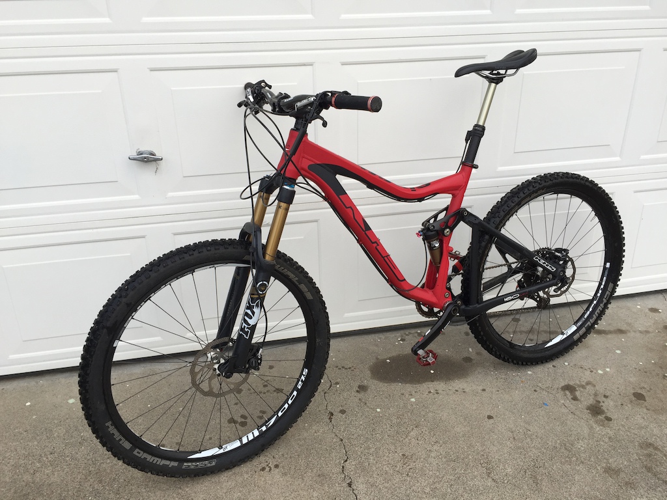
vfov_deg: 48.2
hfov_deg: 61.7
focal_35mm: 29
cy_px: 250
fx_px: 559
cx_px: 334
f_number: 2.2
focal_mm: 4.15
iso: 40
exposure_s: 1/120
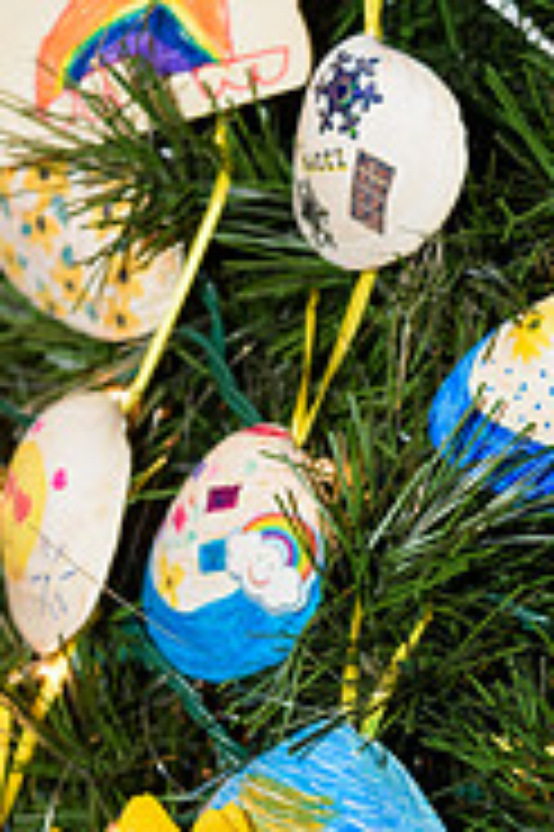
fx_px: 2706
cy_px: 688
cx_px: 459
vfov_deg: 17.3
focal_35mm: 117
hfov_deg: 11.6
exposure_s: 1/250
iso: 400
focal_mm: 48
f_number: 4
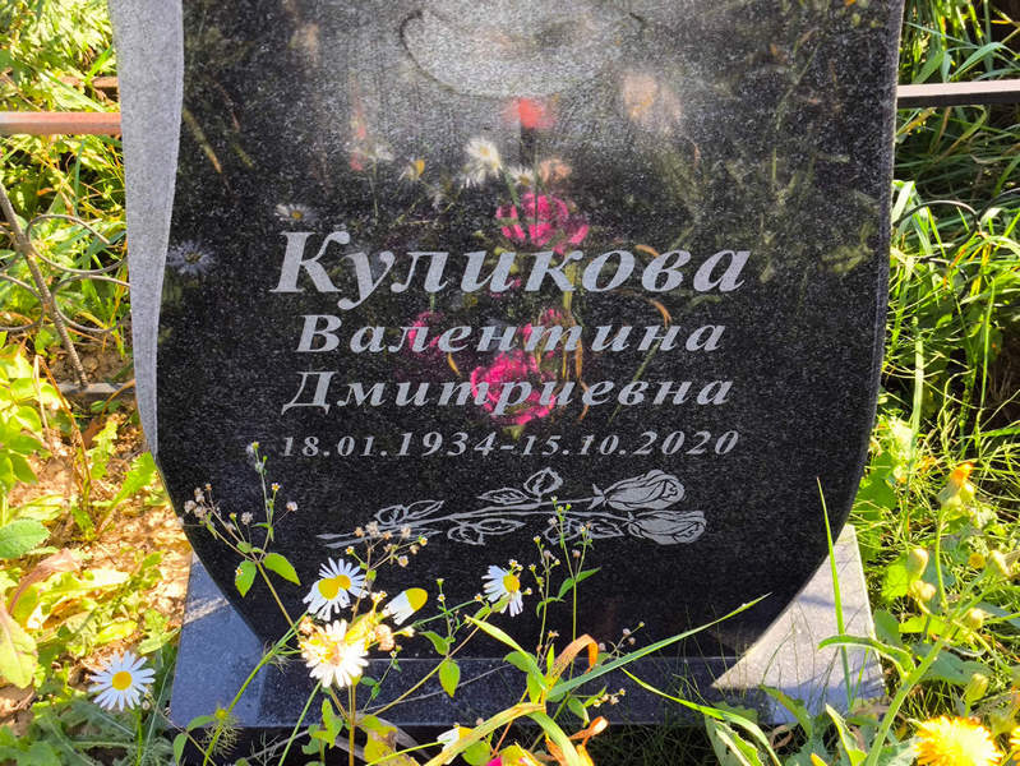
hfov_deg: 38.2
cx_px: 510
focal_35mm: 50
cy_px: 383
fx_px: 1474
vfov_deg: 29.1
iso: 50
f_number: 1.7
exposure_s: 1/211
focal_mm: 4.71
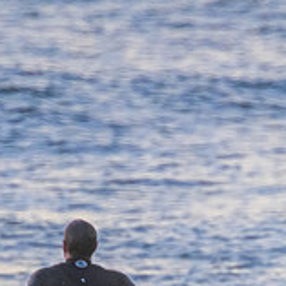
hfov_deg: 0.7
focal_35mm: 2514
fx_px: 23500
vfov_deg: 0.7
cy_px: 331
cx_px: 284
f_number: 11
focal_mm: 800
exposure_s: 1/1250
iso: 2800
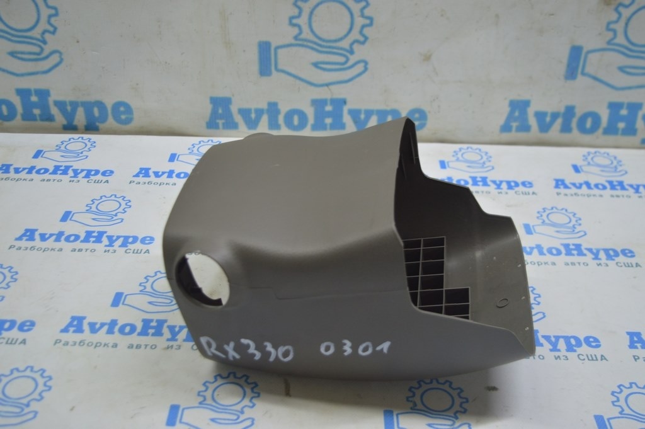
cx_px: 322
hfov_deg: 46.4
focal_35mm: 42
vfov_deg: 31.8
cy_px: 214
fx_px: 752
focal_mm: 28
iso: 400
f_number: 4.2
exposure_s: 1/50
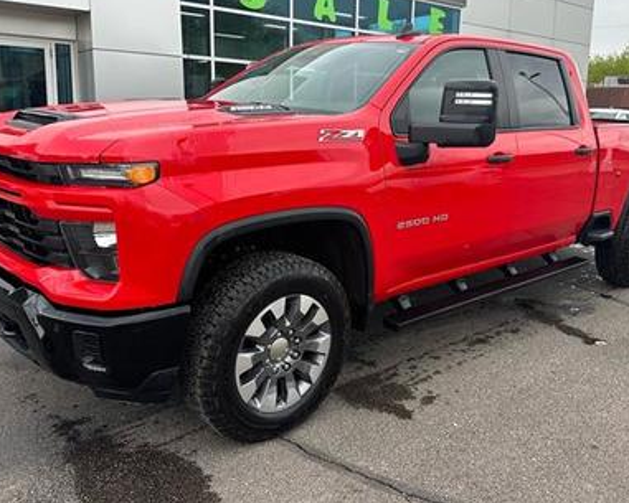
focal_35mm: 31
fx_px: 577
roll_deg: -1.3
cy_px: 209
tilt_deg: -10.2
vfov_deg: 46.9
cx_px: 337
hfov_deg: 57.1
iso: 80
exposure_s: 1/672
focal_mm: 6.86
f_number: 1.78
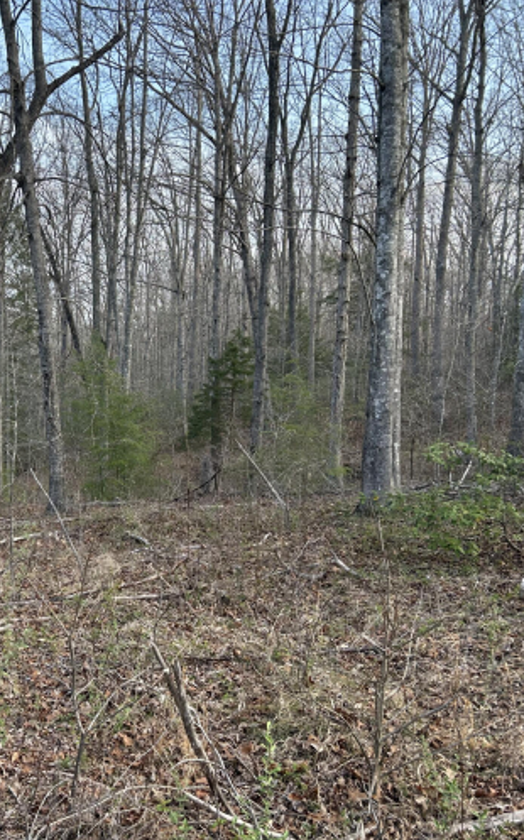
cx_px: 41
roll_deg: -0.6
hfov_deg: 32.5
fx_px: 847
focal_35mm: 37
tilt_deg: -6.2
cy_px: 421
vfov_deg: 52.8
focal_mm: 5.7
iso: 50
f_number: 1.5
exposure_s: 1/439
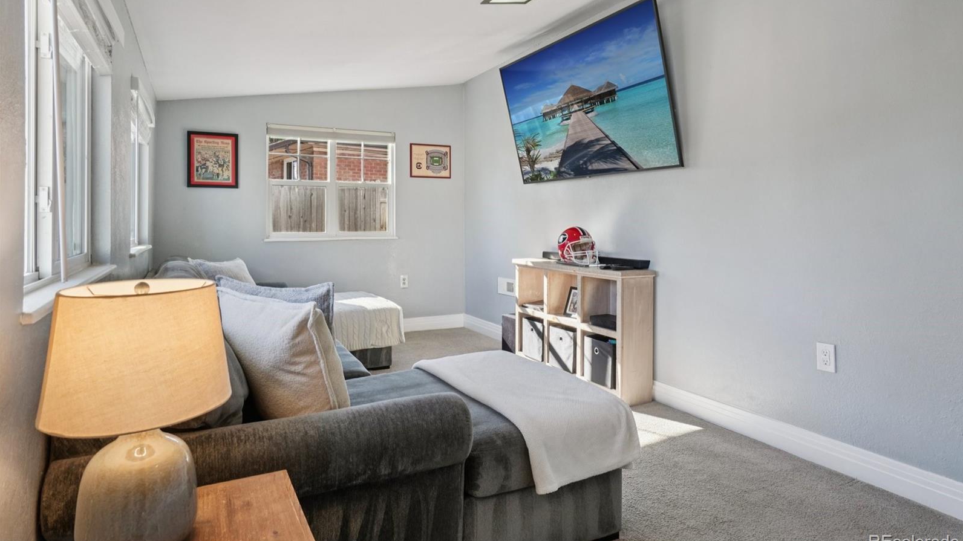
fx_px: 524
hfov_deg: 85.2
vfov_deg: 54.4
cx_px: 483
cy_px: 232
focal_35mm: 21
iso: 400
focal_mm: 13
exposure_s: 1/40
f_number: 8
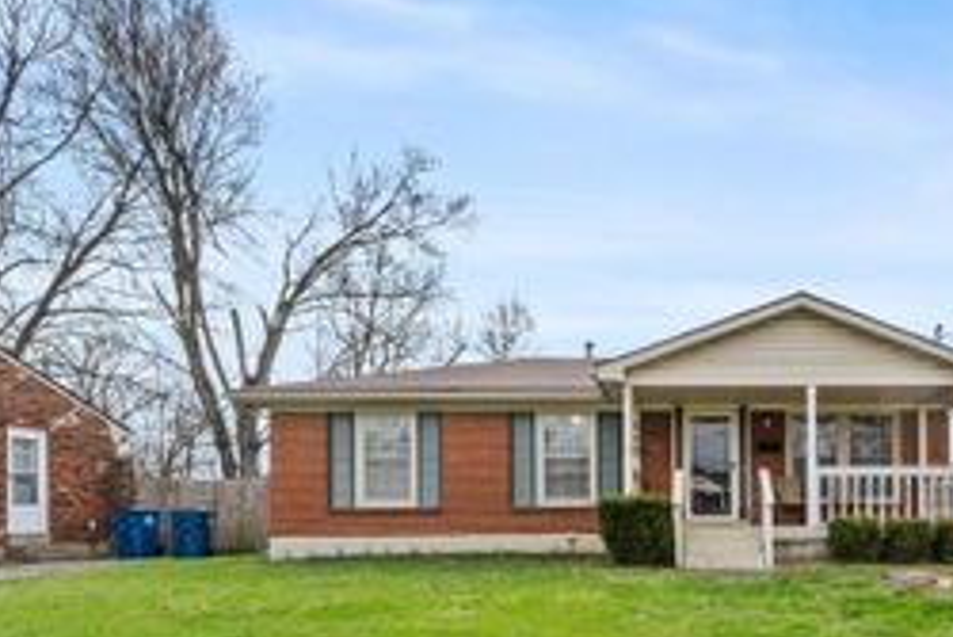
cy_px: 513
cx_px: 732
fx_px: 795
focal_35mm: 30
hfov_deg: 58.2
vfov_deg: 41.7
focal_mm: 10
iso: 400
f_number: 11
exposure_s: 1/500
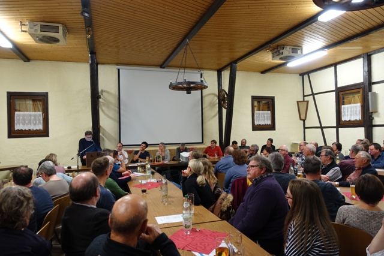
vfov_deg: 53.2
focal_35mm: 24
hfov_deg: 73.7
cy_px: 128
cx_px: 192
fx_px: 256
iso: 250
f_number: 1.8
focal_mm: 8.8
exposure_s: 1/30
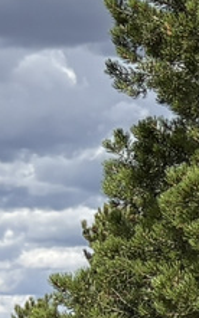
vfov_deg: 8.1
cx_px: 1136
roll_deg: +0.1
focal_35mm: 255
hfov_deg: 4.2
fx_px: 2214
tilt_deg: -1.7
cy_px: 465
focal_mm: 5.96
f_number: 1.6
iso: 50
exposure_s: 1/4608
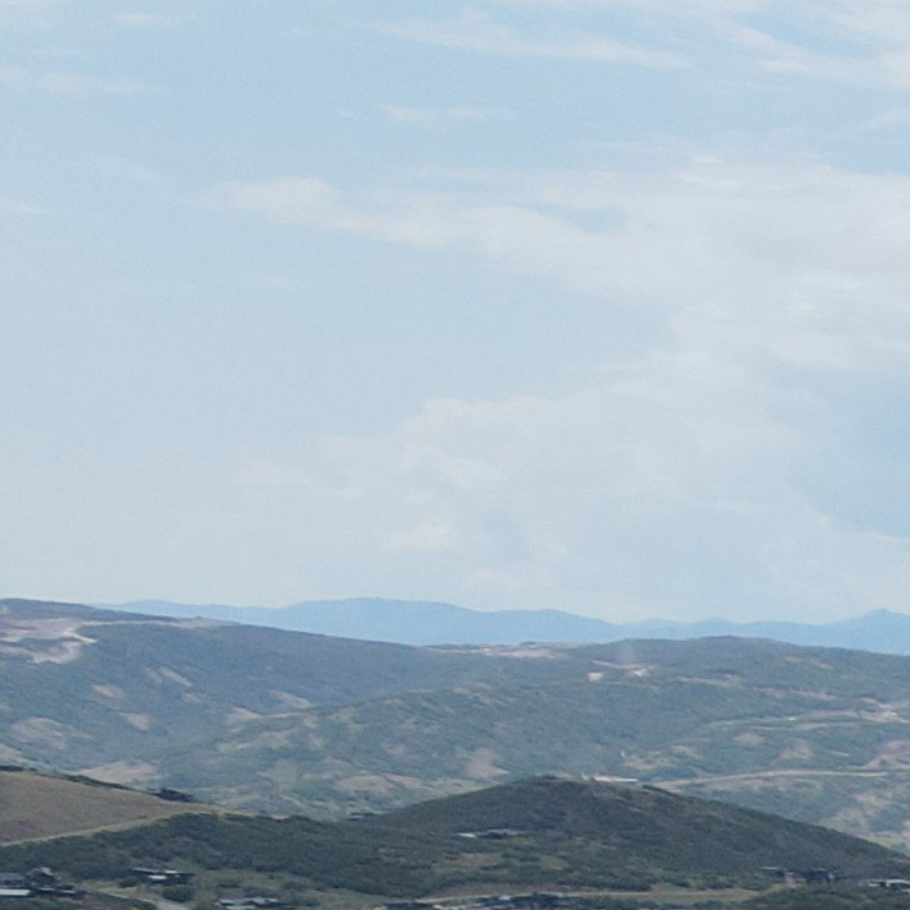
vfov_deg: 13.7
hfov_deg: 11.6
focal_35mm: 119
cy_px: 1400
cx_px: 2302
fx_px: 3539
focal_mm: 4.5
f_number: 2.8
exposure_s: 1/800
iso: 100
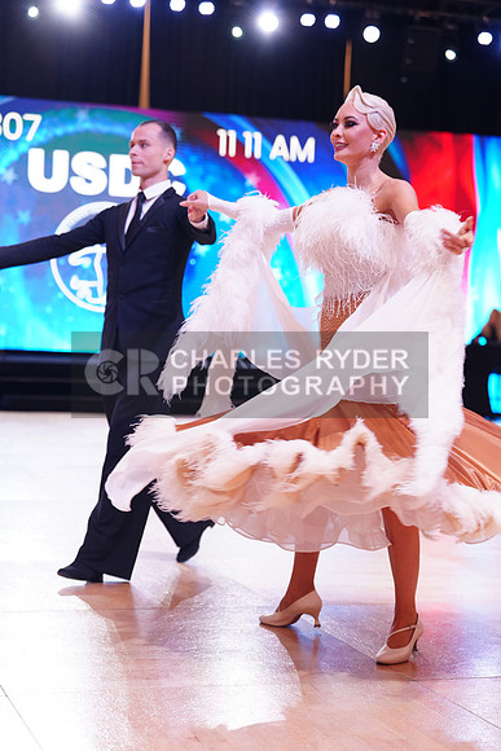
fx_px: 1460
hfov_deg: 19.5
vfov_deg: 28.8
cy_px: 376
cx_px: 250
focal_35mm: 70
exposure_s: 1/250
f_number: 3.5
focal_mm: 70
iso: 1600
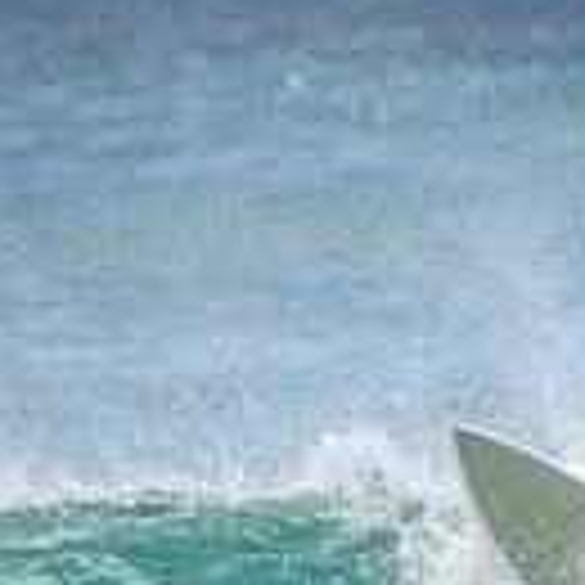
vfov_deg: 0.6
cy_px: 740
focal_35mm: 3026
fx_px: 57857
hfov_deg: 0.6
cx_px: 1008
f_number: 11
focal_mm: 800
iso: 800
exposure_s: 1/2000
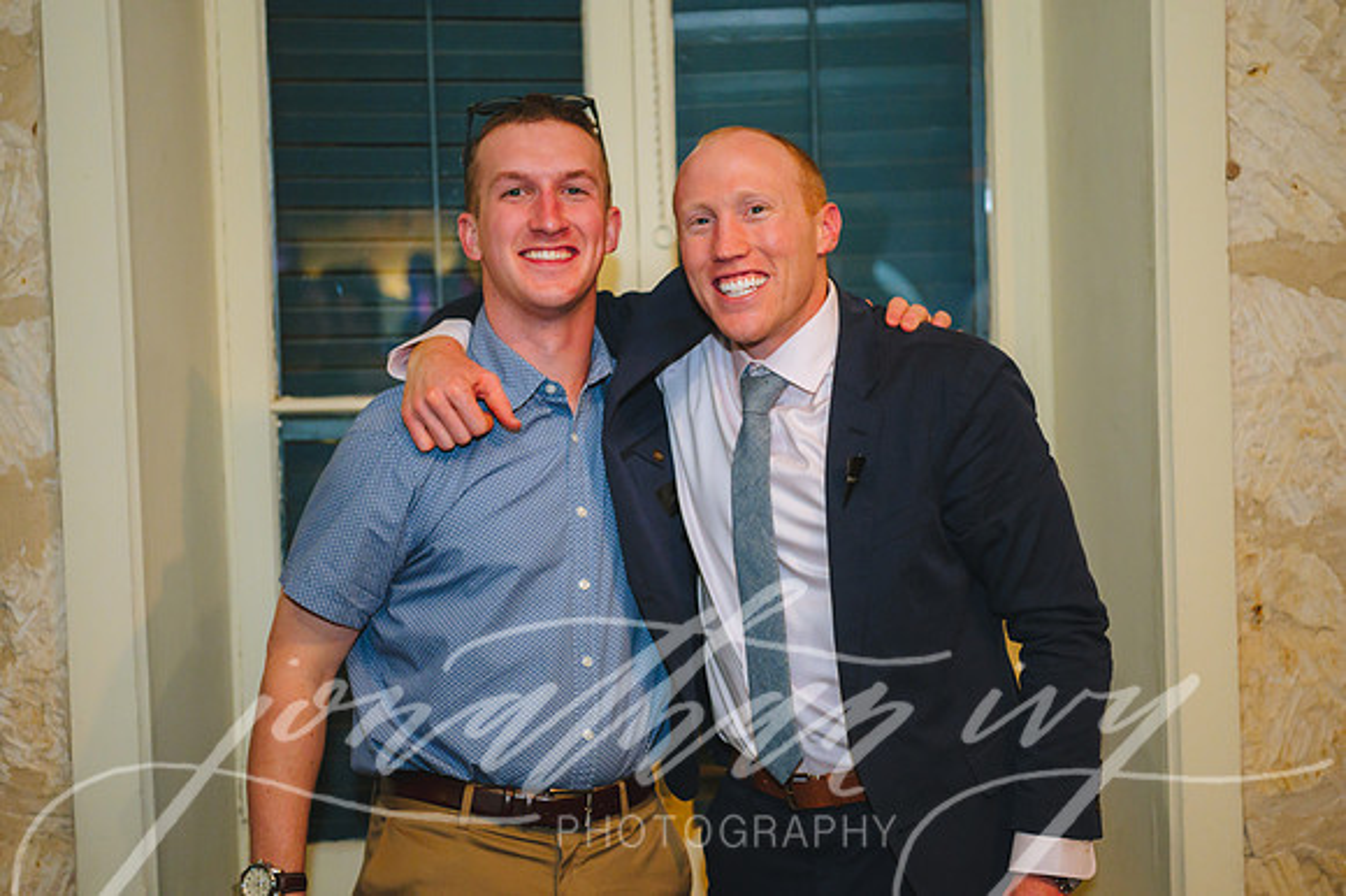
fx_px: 2616
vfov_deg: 19.4
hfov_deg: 28.9
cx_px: 673
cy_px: 448
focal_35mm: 70
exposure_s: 1/80
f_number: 2.8
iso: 2000
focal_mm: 70
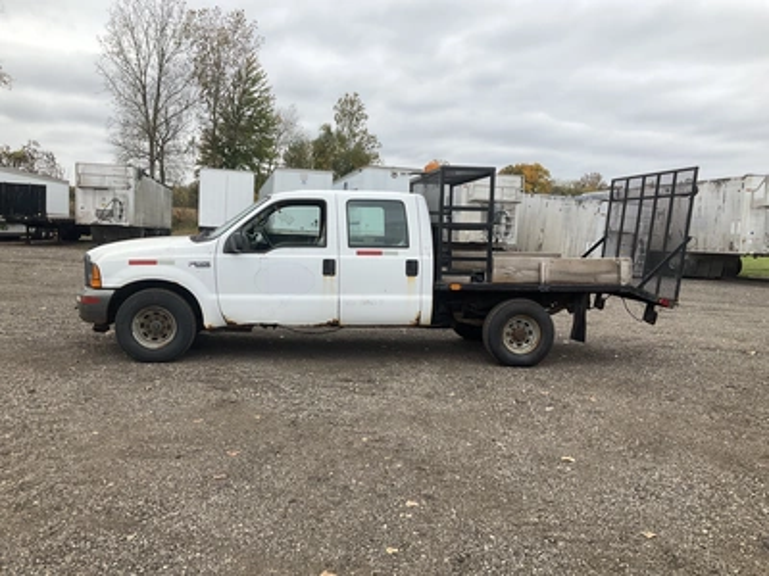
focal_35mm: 29
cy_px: 288
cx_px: 384
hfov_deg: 61.7
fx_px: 644
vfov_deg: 48.2
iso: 25
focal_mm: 3
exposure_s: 1/728
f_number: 1.8
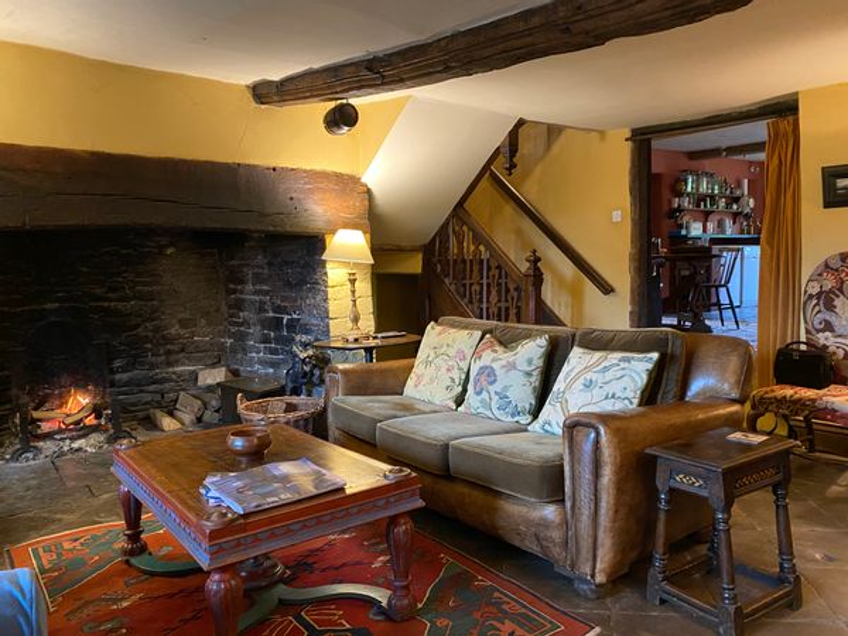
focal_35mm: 26
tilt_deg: -4.5
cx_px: 424
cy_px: 318
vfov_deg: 53.1
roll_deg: +0.8
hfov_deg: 67.3
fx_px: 637
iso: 500
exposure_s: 1/33
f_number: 1.8
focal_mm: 4.25
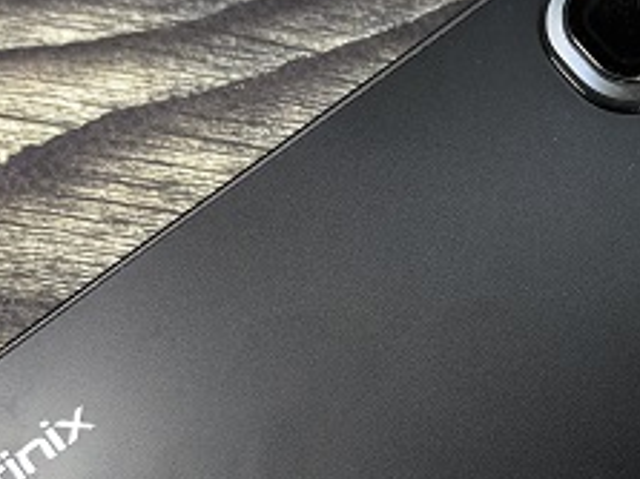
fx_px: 1294
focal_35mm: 70
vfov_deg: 20.8
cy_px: 377
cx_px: 482
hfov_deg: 27.4
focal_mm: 8.5
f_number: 2
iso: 320
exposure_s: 1/50
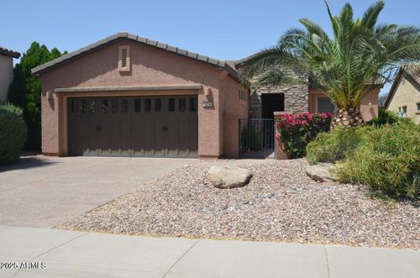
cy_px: 139
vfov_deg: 36.7
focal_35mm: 36
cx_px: 210
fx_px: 419
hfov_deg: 53.2
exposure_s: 1/250
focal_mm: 24
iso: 140
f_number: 8
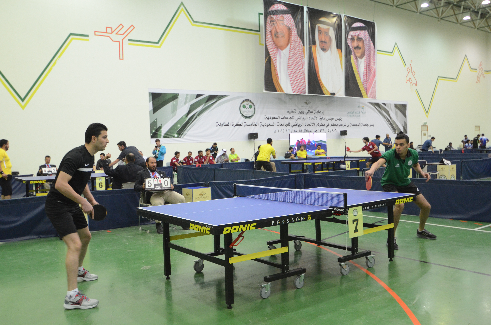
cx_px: 246
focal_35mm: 33
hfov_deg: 57.3
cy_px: 162
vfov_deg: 39.8
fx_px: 449
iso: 2500
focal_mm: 22
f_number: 5
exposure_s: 1/80
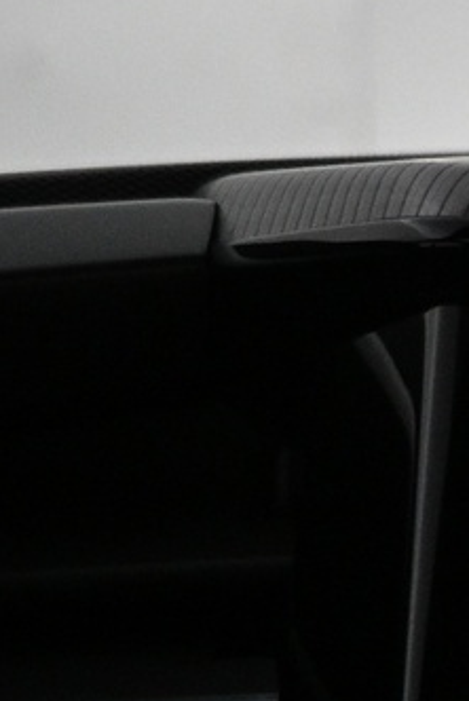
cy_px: 847
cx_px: 1656
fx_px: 2281
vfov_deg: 16.7
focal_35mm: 117
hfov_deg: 8.5
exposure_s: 1/160
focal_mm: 16
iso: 1600
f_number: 3.5
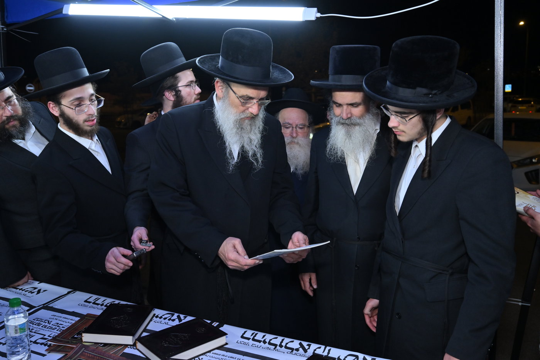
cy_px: 180
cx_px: 270
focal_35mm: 30
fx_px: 450
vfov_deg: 43.6
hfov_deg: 61.9
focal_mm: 30
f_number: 5
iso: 1000
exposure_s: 1/200
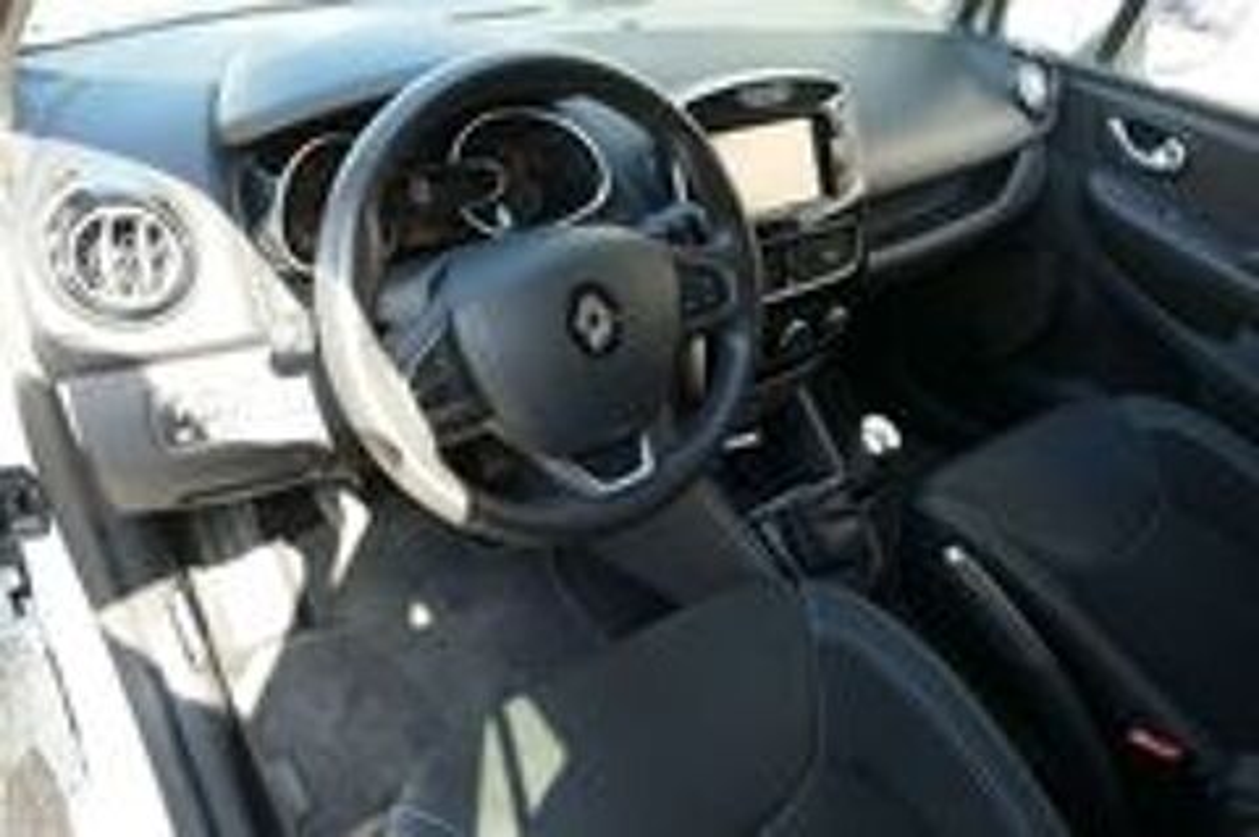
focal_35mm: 25
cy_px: 418
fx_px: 873
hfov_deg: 71.6
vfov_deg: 51.2
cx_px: 630
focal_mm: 9.12
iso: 125
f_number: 2.8
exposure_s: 1/100
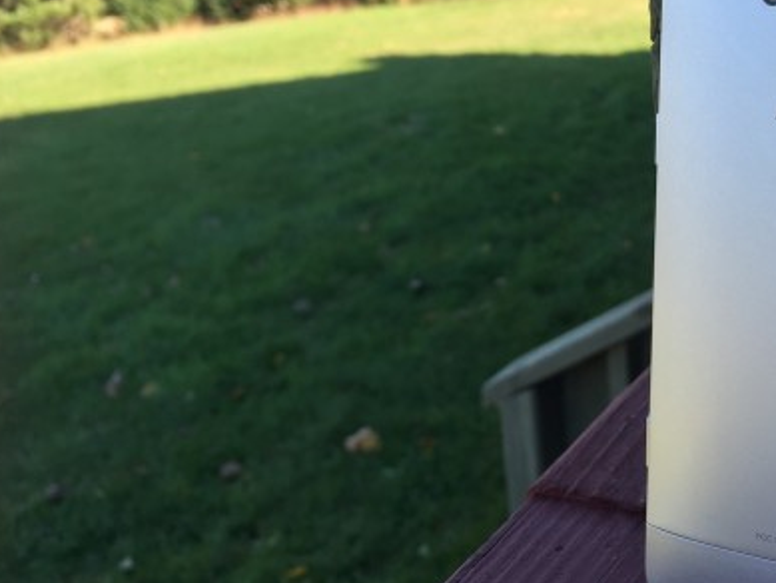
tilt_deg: -15.9
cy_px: 185
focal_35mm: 47
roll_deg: +4.0
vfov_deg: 30.6
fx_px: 1054
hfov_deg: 39.3
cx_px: 582
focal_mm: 4.15
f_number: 2.2
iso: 32
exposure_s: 1/444
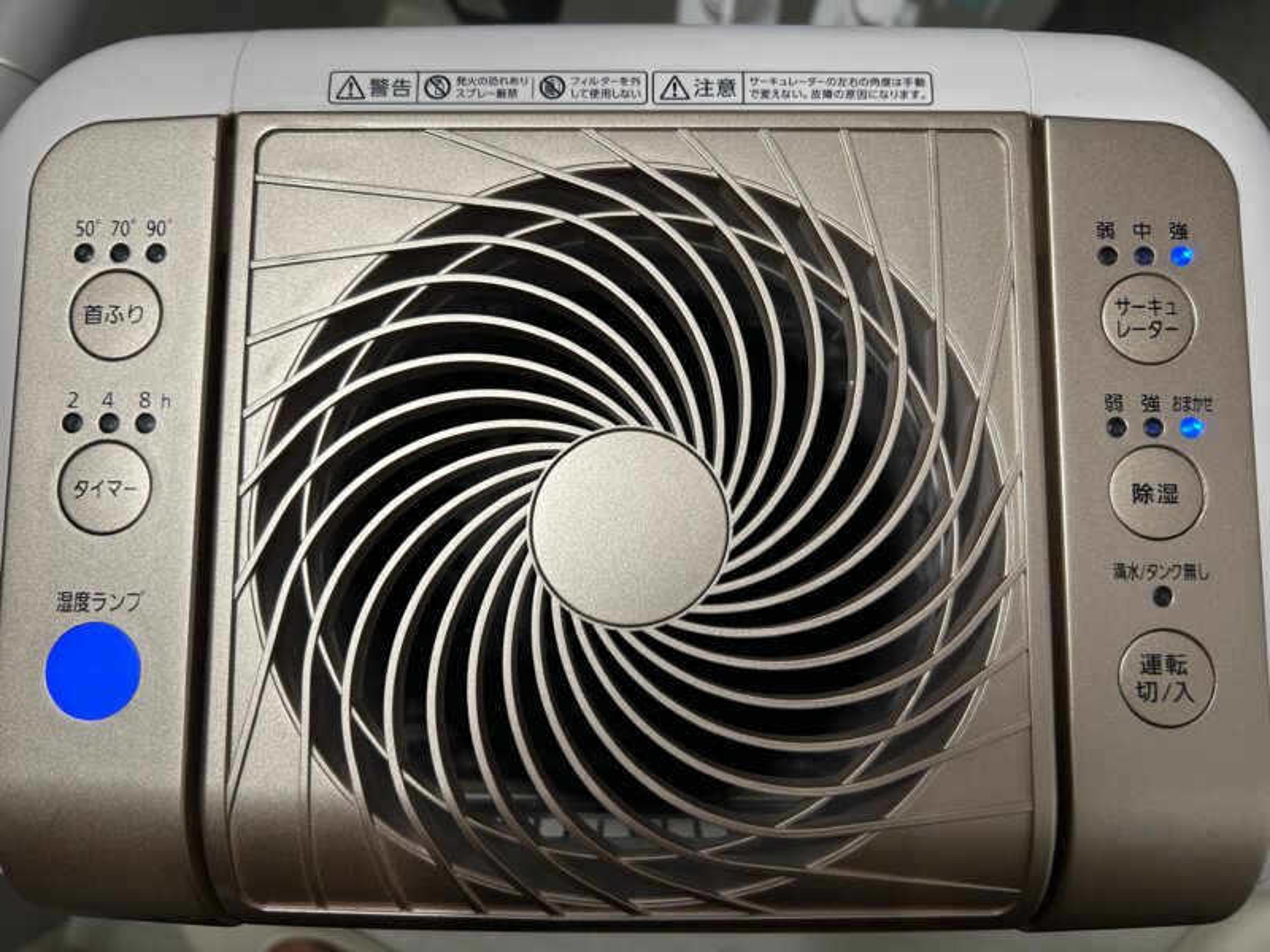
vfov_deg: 53.1
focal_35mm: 26
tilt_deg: -82.7
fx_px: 954
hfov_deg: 67.3
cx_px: 635
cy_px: 476
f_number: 1.5
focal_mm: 5.7
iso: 80
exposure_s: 1/50
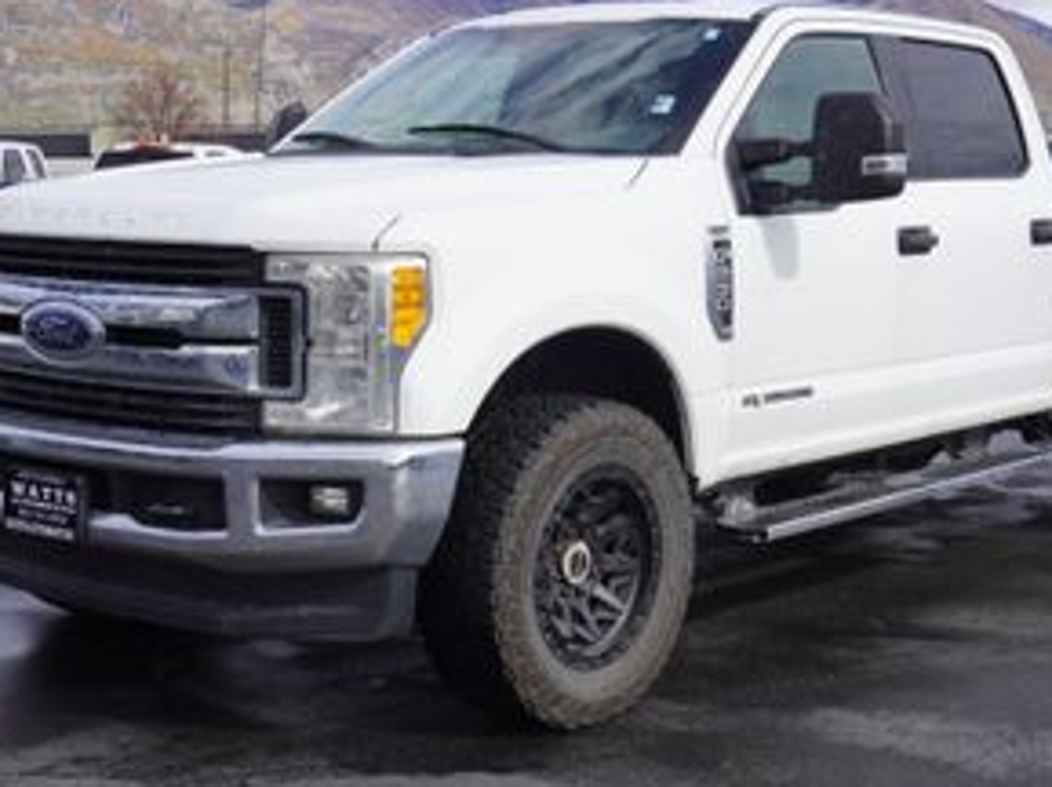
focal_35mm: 60
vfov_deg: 24.4
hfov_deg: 32.2
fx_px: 1821
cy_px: 403
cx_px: 572
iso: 100
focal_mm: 30
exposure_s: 1/125
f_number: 11
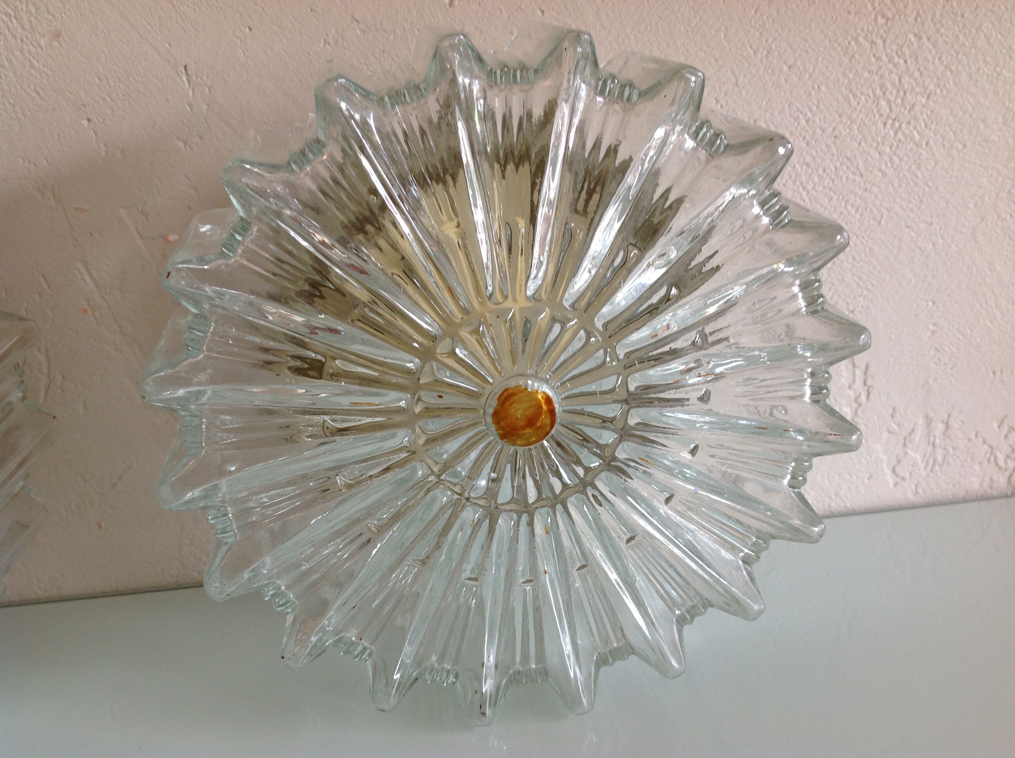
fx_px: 1025
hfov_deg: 52.7
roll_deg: +2.2
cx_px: 508
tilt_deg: -16.2
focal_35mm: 35
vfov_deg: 40.6
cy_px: 379
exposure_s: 1/15
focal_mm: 4.28
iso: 50
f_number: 2.4
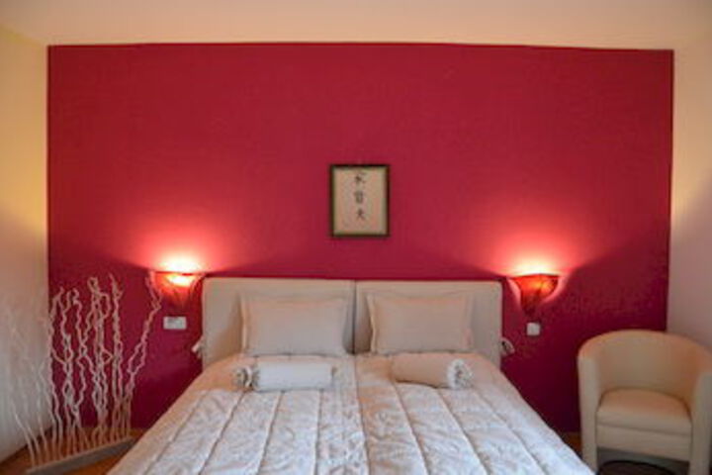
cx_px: 356
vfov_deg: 47.9
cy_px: 238
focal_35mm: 27
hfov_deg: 67.4
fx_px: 534
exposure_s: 1/30
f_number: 3.5
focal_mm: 18
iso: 2000
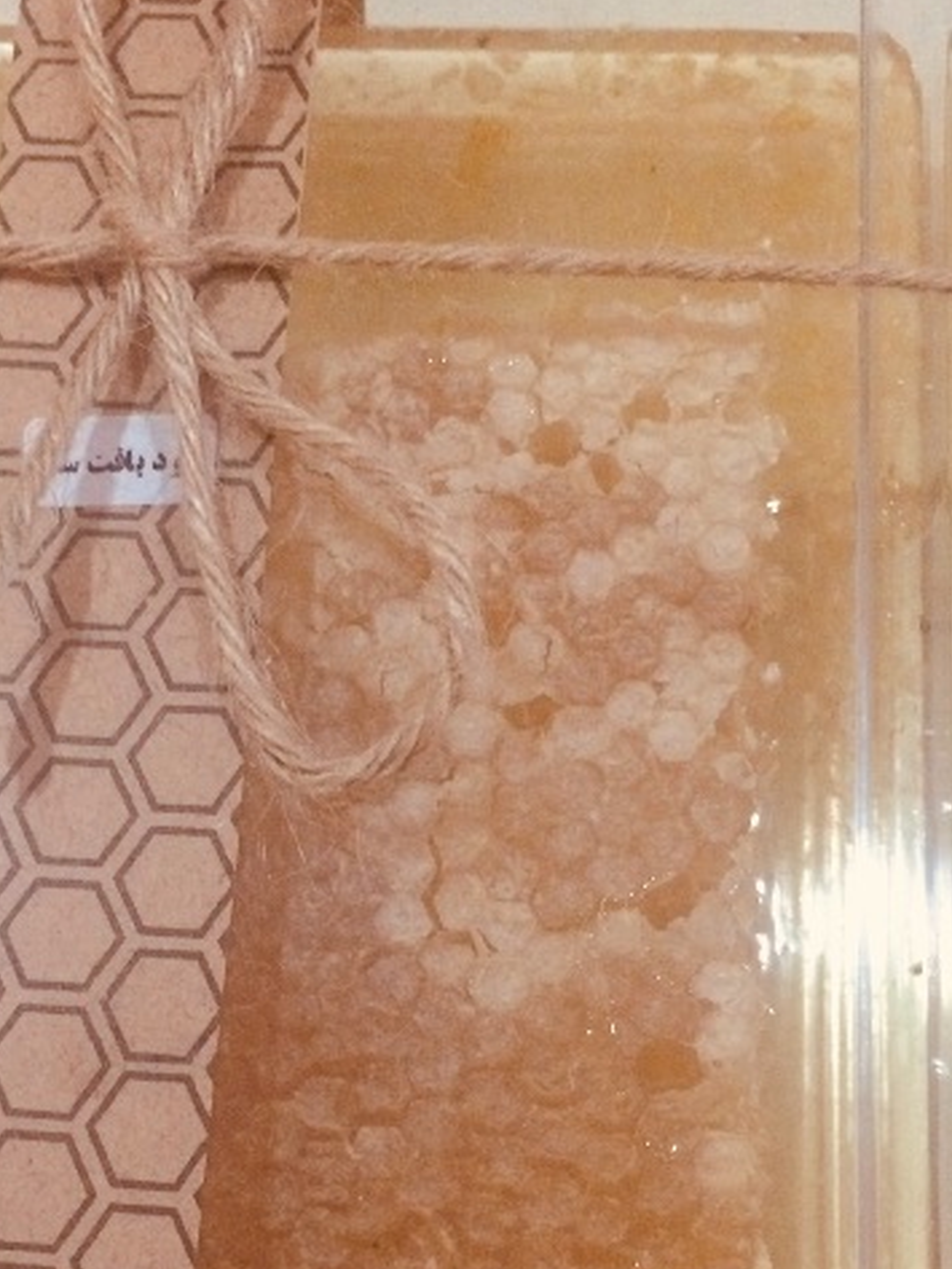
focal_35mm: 49
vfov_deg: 38.4
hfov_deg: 29.6
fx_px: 1796
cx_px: 362
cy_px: 869
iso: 320
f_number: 2.2
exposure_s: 1/20
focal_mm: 4.15
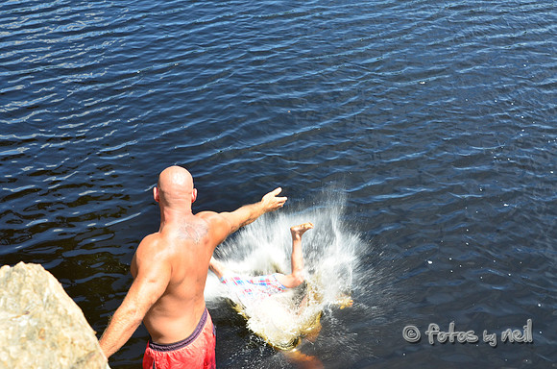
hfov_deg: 36.9
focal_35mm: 54
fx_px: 834
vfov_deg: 24.9
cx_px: 278
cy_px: 184
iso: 400
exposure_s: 1/250
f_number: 8
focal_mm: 36
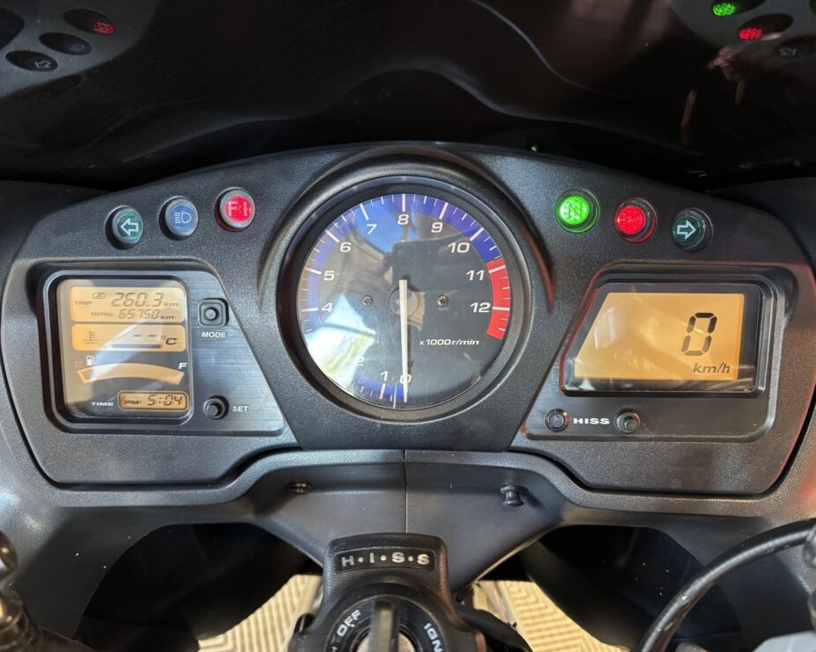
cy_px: 323
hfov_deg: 62.2
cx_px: 388
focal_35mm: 28
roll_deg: -16.6
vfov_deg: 51.5
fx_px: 676
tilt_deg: -36.6
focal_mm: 5.96
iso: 500
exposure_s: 1/50
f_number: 1.6
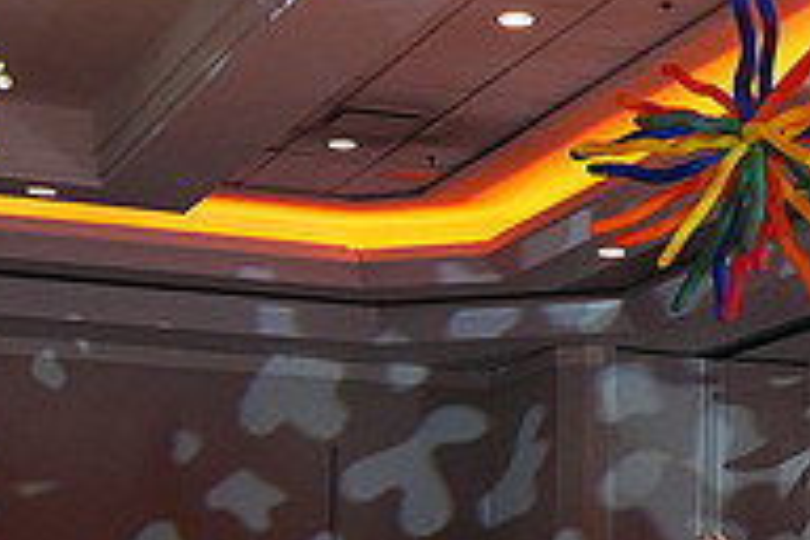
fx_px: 2452
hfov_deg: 18.6
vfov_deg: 12.0
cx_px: 624
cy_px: 787
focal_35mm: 109
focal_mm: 36
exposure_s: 1/400
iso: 5000
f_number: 5.6
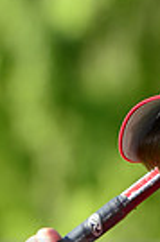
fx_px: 5207
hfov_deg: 1.8
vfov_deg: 2.7
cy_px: 264
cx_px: 231
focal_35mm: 775
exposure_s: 1/500
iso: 200
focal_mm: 180
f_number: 5
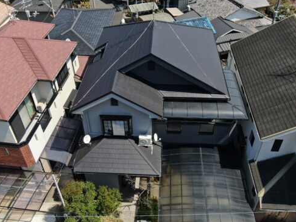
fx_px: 299
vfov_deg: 40.7
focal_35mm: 35
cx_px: 145
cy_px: 109
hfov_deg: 52.6
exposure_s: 1/1000
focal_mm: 5.82
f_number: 3.2
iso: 100
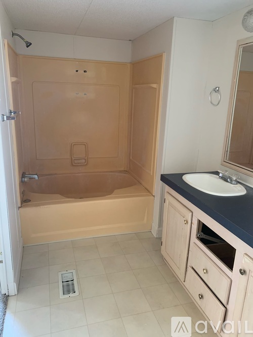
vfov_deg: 67.3
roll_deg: -1.8
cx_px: 126
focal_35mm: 26
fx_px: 253
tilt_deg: -14.0
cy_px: 168
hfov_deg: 53.0
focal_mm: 4.25
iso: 250
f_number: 1.8
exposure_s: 1/60
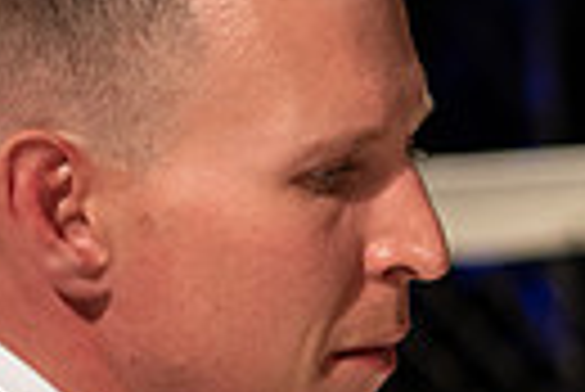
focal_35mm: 313
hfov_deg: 6.4
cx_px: 1161
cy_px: 430
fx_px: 5092
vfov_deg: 4.4
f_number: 2.8
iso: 900
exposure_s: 1/1000
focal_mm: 70
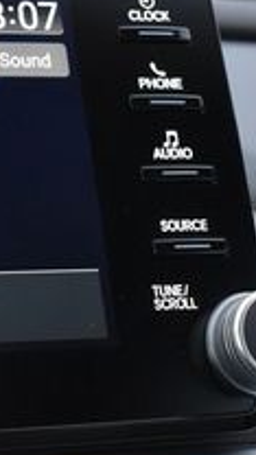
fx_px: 1455
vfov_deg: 17.7
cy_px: 143
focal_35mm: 121
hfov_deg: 9.5
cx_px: -234
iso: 1600
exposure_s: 1/125
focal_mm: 25
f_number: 4
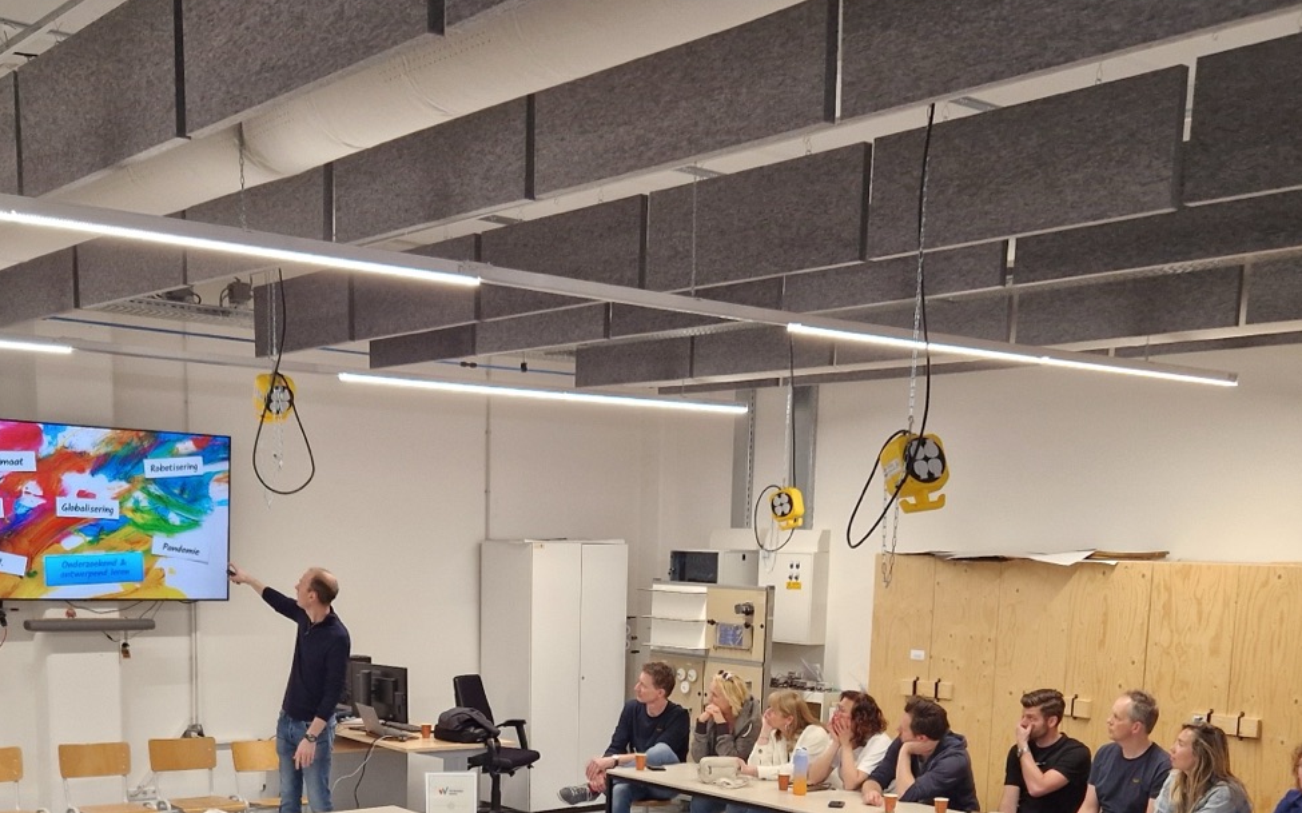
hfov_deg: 44.4
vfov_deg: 27.1
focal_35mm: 45
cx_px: 641
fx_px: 1596
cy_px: 796
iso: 200
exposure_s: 1/180
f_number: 1.8
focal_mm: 5.4
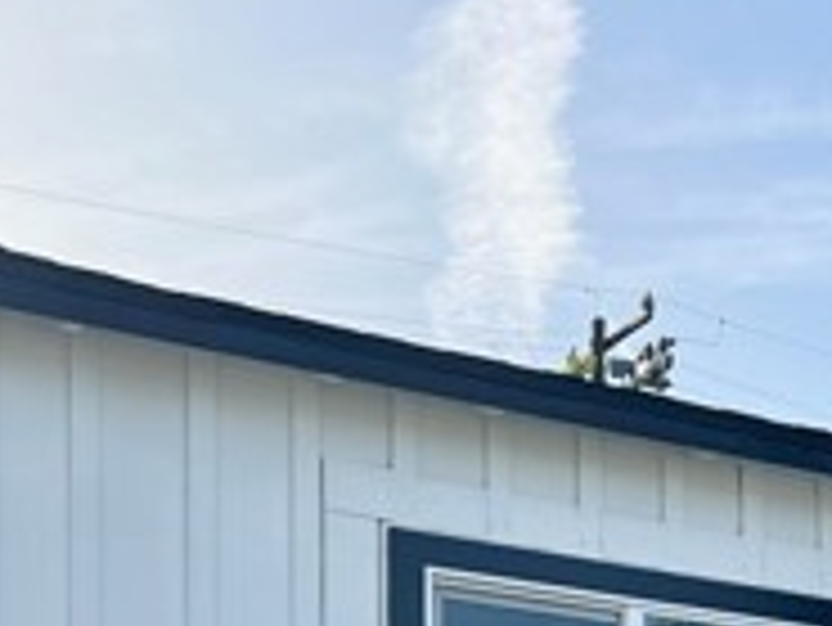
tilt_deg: +1.1
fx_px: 2165
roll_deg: -0.5
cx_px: 1007
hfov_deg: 20.3
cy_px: 1036
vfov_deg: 14.8
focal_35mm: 90
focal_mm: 5.7
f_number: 1.5
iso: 50
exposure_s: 1/2841
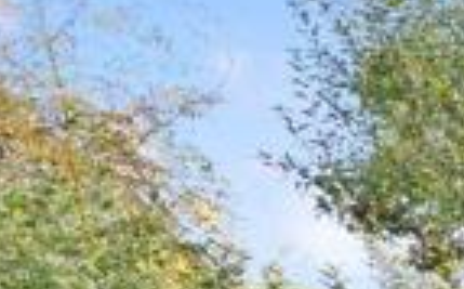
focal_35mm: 70
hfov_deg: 17.6
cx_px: 983
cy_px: 607
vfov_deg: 14.7
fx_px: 884
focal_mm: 10
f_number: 11
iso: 200
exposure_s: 1/20
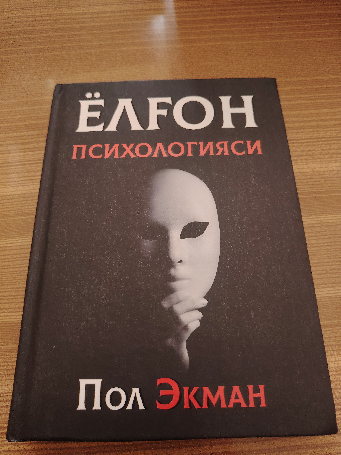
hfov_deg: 56.8
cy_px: 228
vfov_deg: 71.6
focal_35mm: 24
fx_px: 315
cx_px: 170
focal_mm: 5.25
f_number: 1.75
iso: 566
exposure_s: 1/100
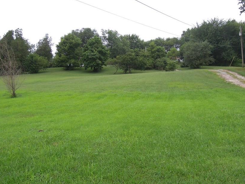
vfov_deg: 46.8
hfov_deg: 60.0
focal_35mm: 30
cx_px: 127
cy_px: 90
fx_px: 212
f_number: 2.8
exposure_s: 1/400
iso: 160
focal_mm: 4.3
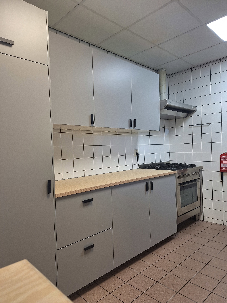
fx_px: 201
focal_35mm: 23
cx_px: 114
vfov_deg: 73.9
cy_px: 152
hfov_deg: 58.9
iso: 80
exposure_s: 1/50
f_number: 1.8
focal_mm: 5.54
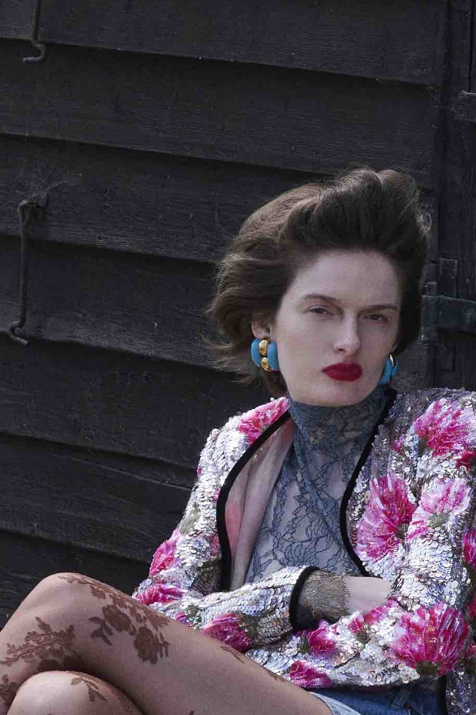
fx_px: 6070
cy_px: 176
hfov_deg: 4.5
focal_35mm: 306
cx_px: 478
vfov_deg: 6.7
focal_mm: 51
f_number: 7.1
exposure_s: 1/500
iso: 200
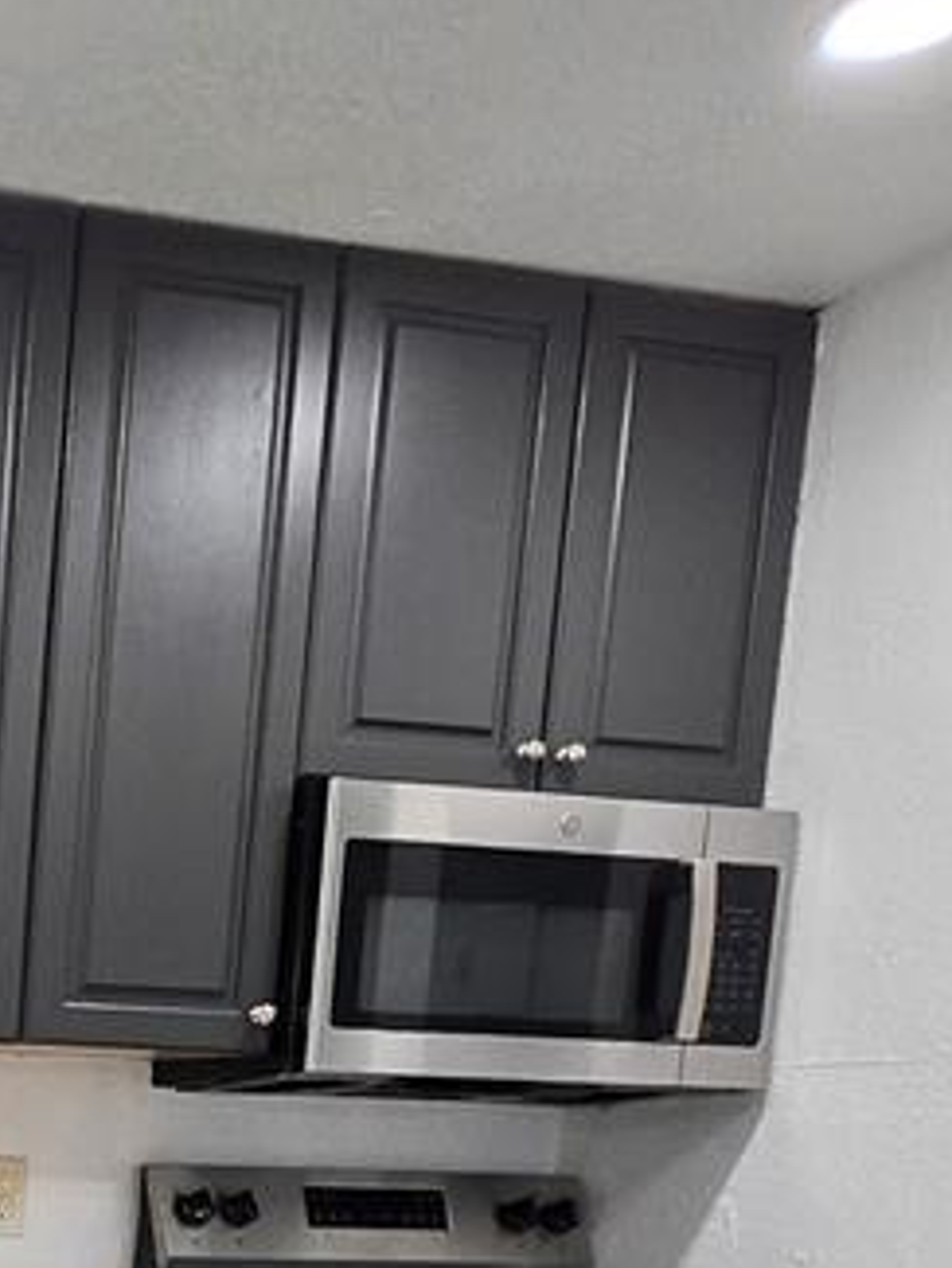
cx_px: -468
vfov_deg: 34.2
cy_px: 1405
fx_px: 1759
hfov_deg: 24.0
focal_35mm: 48
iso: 160
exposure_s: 1/60
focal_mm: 1.7
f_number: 2.2
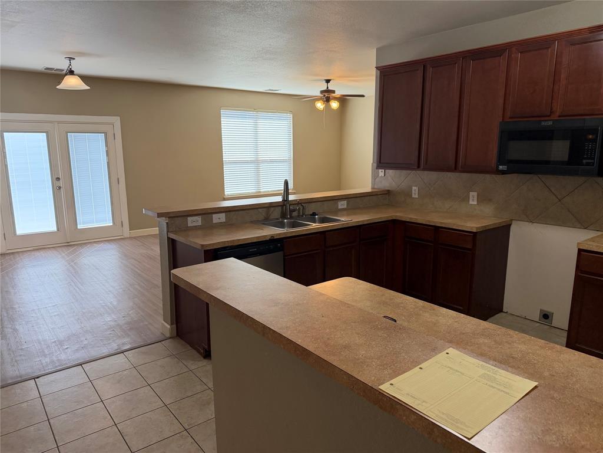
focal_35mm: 24
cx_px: 302
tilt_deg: -10.3
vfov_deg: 56.8
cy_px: 226
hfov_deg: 71.6
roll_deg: -0.1
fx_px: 418
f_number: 1.78
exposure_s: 1/152
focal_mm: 6.76
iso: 200
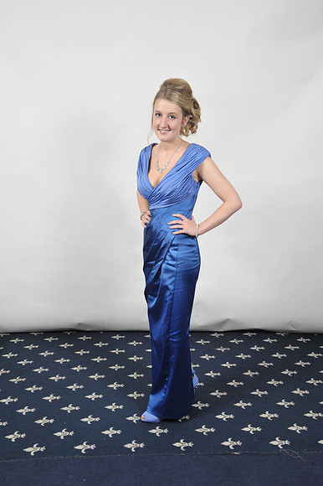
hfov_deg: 33.4
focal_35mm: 40
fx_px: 539
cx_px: 162
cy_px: 243
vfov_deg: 48.5
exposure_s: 1/160
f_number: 7.1
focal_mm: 40
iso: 1000
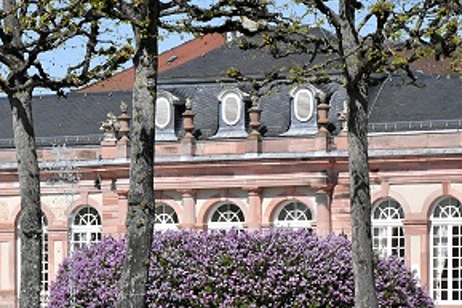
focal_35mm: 193
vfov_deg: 7.1
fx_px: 2478
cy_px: 302
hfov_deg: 10.6
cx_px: 139
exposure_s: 1/8000
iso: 2500
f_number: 11
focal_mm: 62
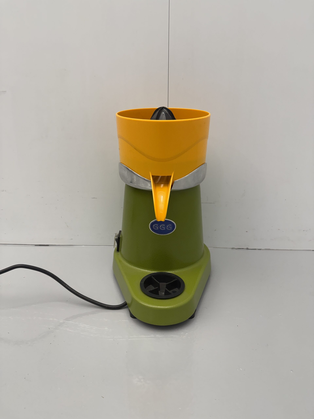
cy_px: 210
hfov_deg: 56.8
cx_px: 157
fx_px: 290
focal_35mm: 24
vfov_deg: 71.6
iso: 125
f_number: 1.78
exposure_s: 1/100
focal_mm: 6.76
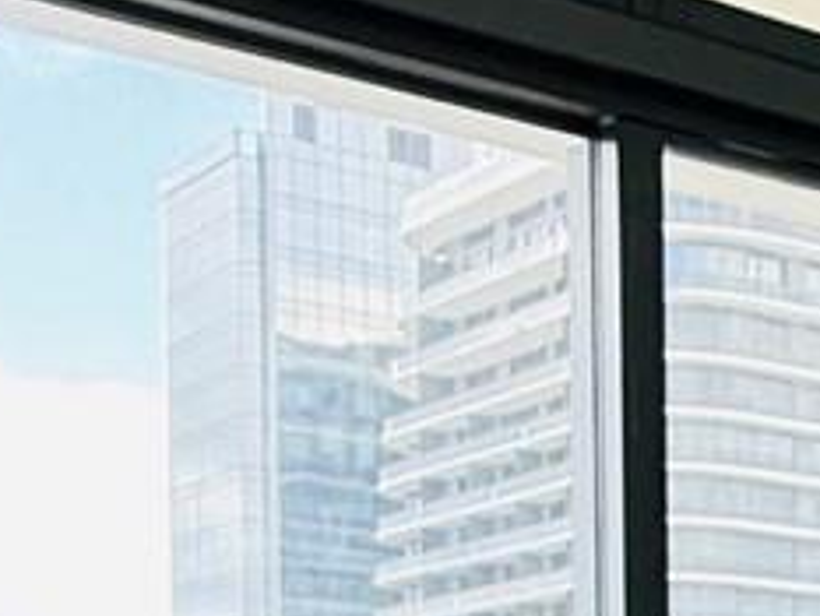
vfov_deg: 14.3
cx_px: 2031
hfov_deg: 13.7
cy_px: 950
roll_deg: +0.4
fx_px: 2275
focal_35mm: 96
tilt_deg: -0.7
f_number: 2.2
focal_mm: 2.22
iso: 100
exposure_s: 1/99
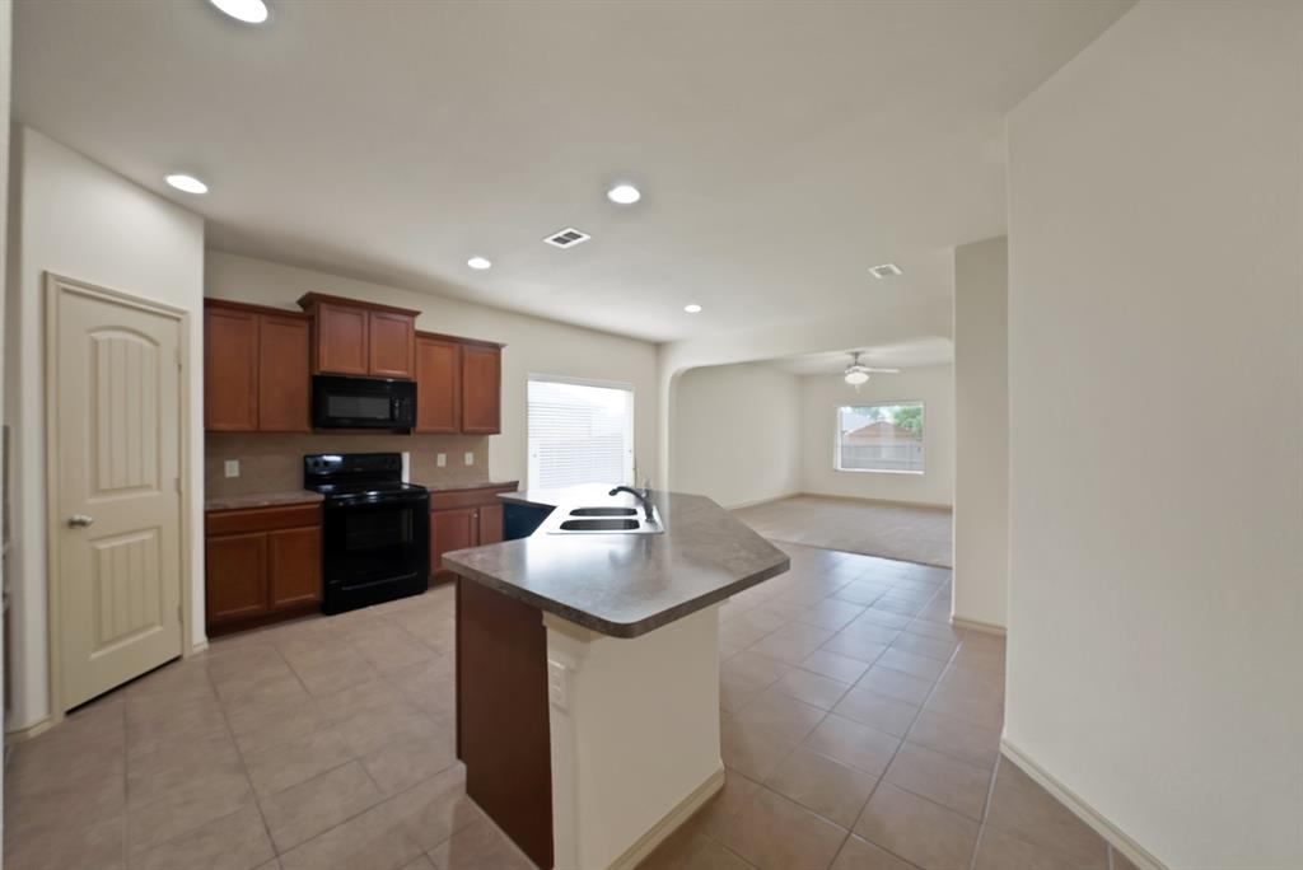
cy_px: 435
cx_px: 652
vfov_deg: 90.1
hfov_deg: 112.6
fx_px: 435
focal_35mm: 12
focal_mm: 12
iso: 640
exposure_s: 1/4
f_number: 9
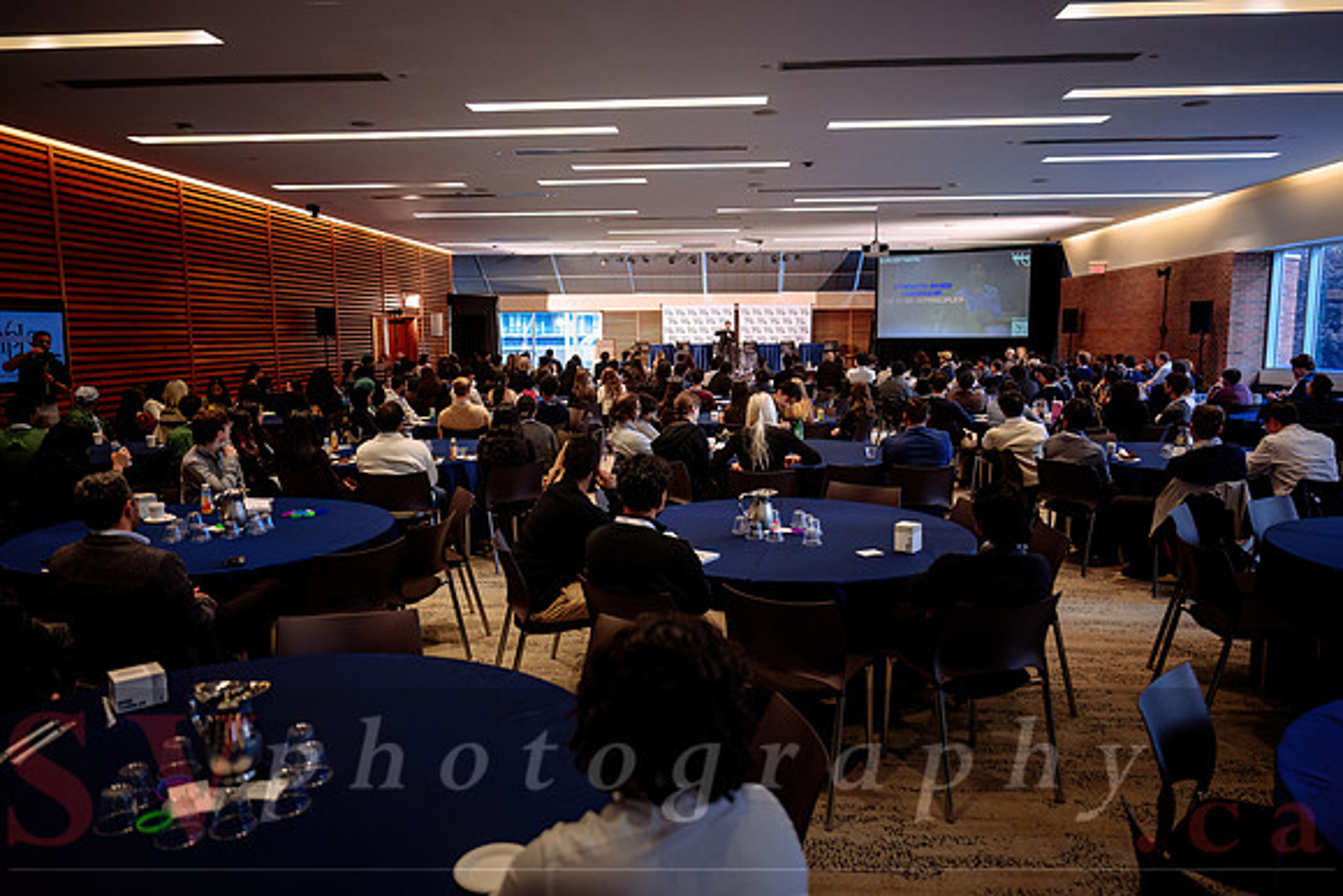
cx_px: 672
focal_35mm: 24
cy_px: 448
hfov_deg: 72.8
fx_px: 911
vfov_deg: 52.4
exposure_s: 1/100
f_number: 2.8
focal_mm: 24
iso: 500
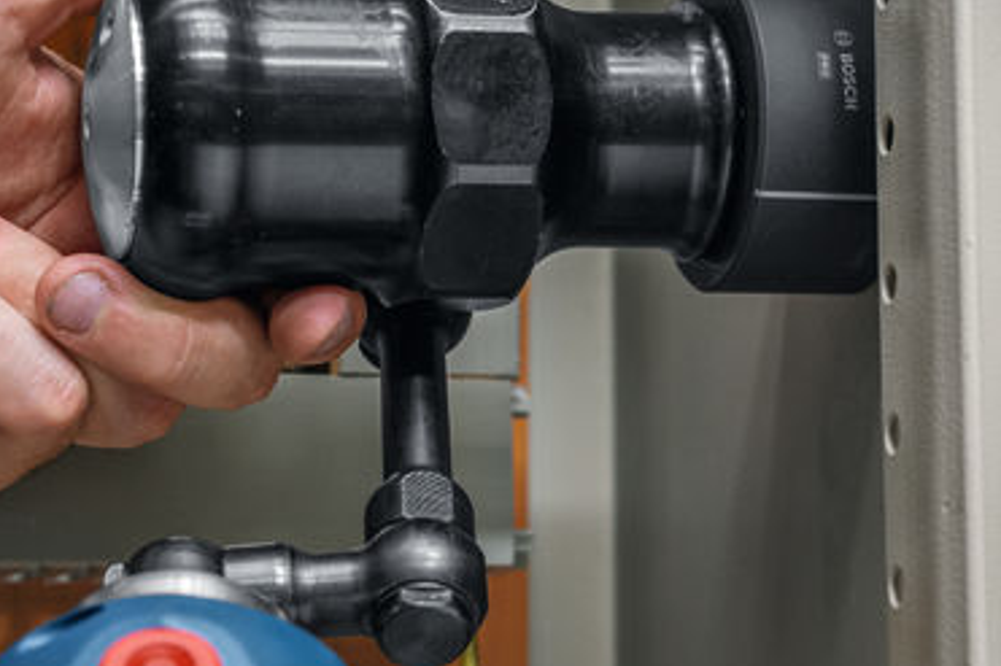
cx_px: 553
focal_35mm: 110
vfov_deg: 12.4
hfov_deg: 18.6
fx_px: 3057
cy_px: 282
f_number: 5.6
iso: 800
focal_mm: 51
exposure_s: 1/80
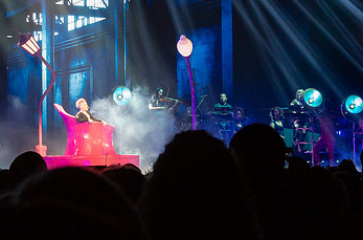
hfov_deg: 11.6
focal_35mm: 177
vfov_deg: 7.7
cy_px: 69
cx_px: 89
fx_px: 1779
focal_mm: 36.1
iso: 800
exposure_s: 1/100
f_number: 5
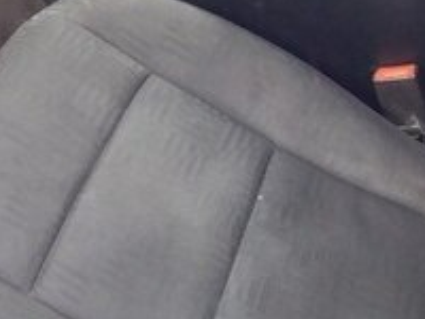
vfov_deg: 15.3
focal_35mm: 89
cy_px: -167
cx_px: 83
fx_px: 1093
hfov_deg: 21.7
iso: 200
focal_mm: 3.7
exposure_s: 1/25
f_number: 1.9
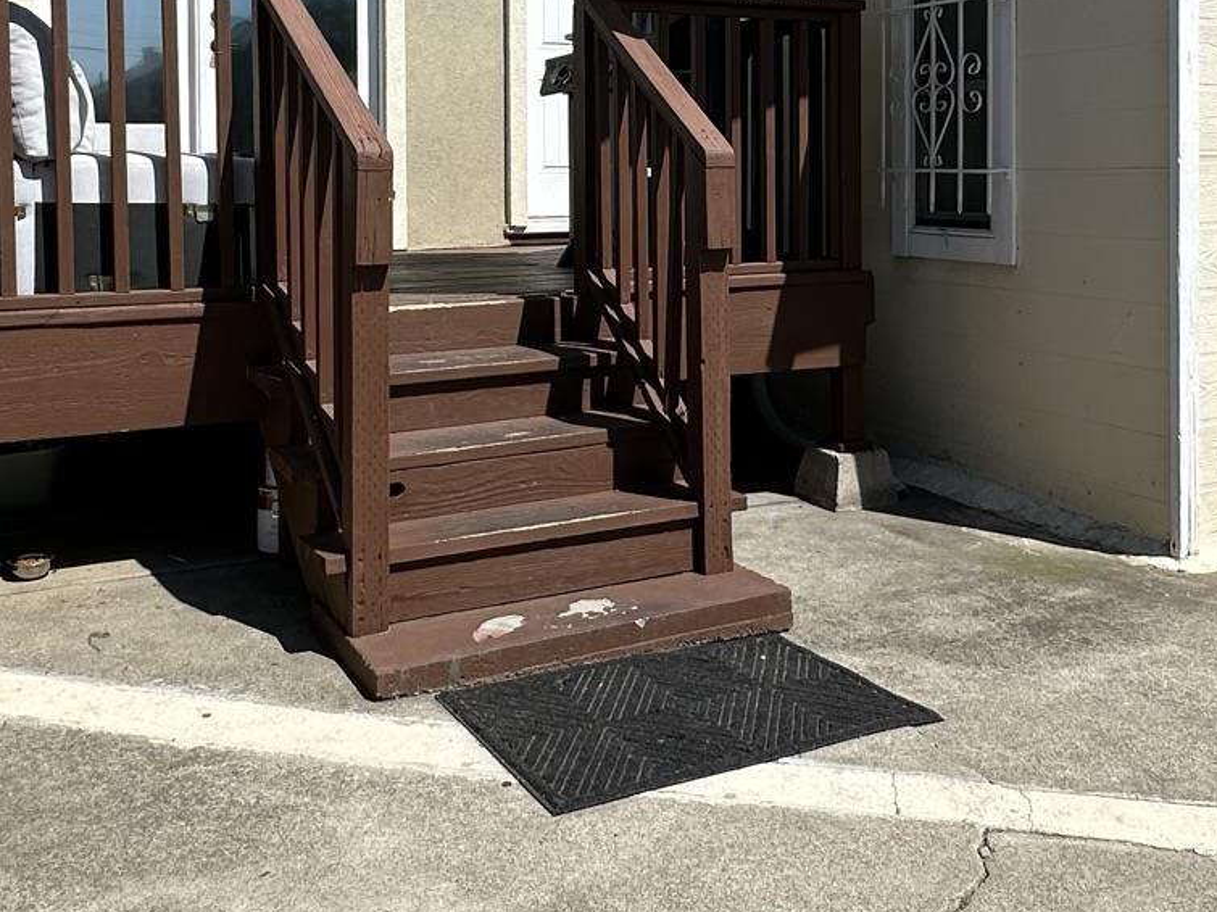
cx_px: 658
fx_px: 1336
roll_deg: -0.2
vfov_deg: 36.6
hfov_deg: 48.9
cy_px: 198
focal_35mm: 38
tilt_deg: -0.1
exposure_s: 1/2212
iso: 50
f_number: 2.2
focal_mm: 2.22
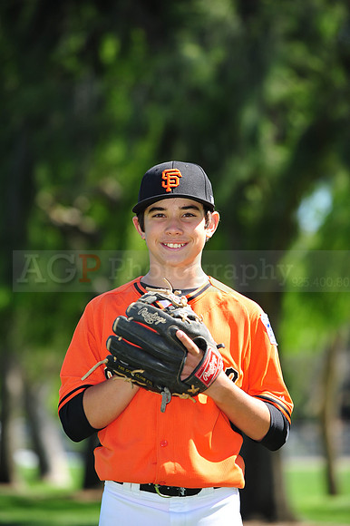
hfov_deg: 8.3
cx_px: 175
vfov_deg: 12.5
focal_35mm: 165
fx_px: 2409
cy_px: 263
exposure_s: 1/640
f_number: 4.5
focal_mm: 165
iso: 200
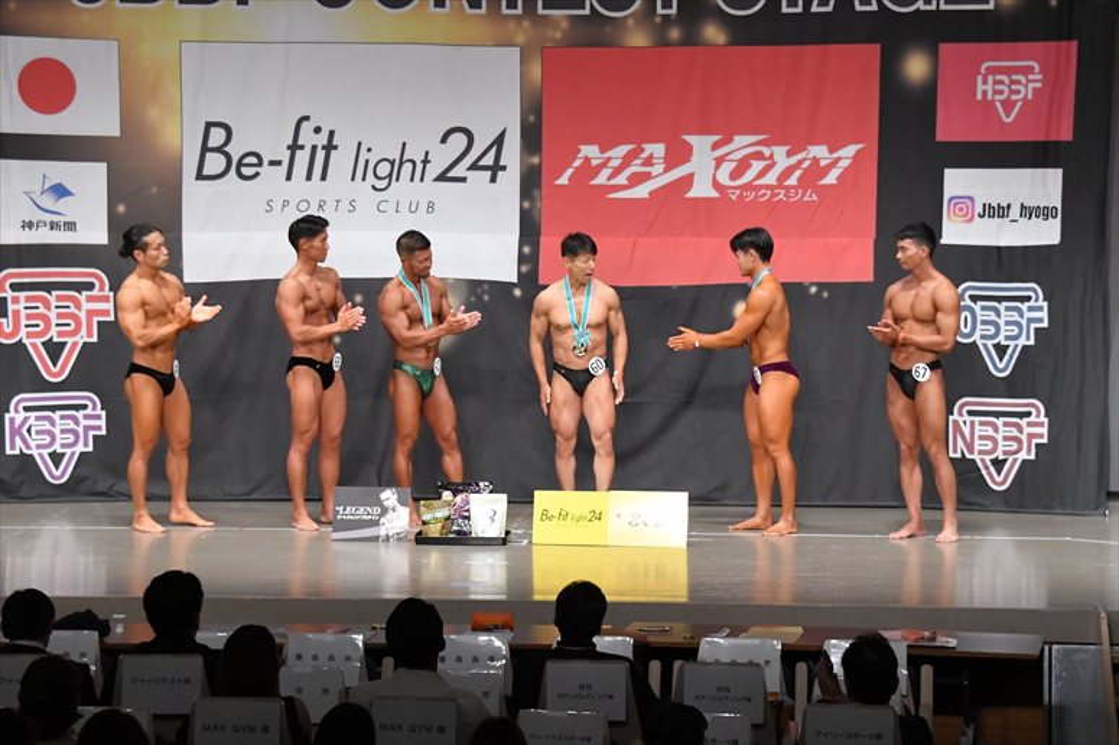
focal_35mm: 105
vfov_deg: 13.0
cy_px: 372
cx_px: 560
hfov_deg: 19.5
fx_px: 3262
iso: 6400
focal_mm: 70
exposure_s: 1/400
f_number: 5.6
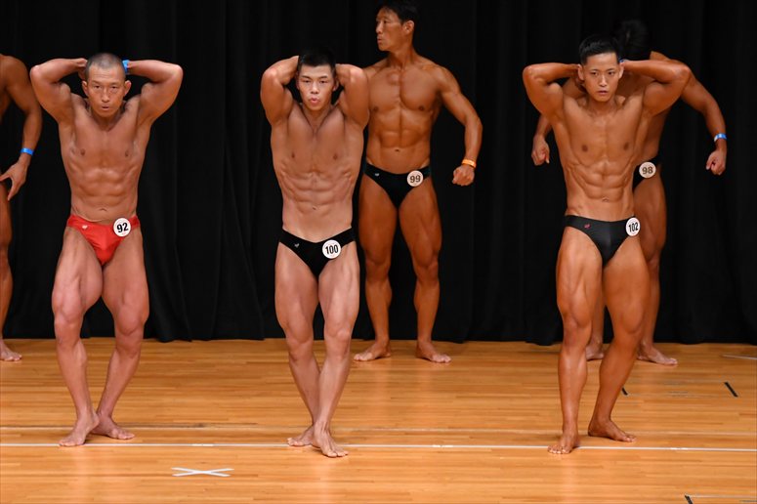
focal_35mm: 270
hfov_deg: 7.6
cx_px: 378
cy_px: 252
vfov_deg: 5.1
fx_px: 5675
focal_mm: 180
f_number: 5.6
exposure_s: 1/400
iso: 3200
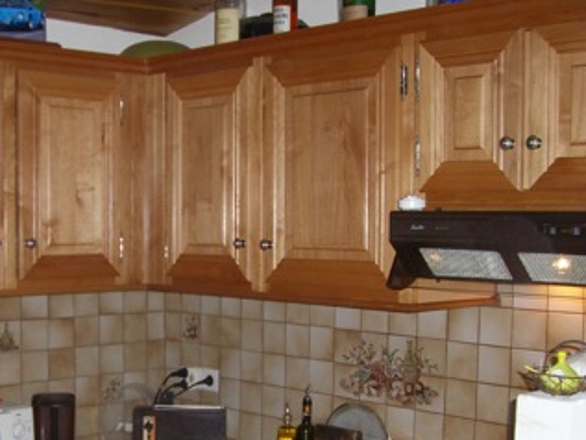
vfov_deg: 24.2
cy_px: 332
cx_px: 220
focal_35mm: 60
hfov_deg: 32.0
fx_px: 1016
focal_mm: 6.2
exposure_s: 1/60
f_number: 2.7
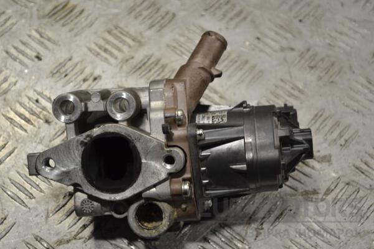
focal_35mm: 82
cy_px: 124
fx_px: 857
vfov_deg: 16.6
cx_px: 187
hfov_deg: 24.6
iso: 400
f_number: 5.6
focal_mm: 55
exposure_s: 1/80
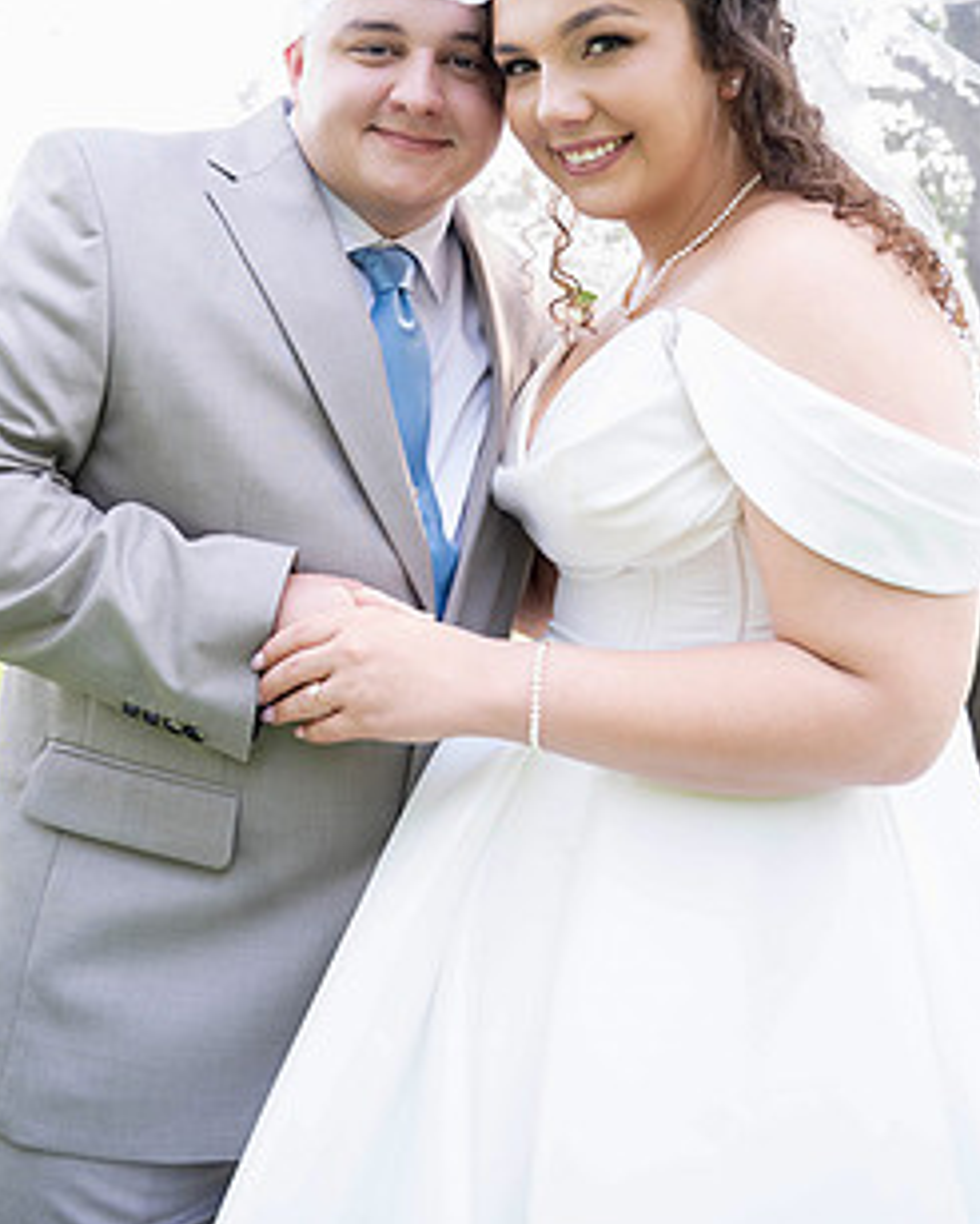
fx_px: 1195
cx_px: 418
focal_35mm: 33
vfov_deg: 52.6
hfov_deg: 44.5
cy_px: 359
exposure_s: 1/100
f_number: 3.5
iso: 200
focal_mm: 24
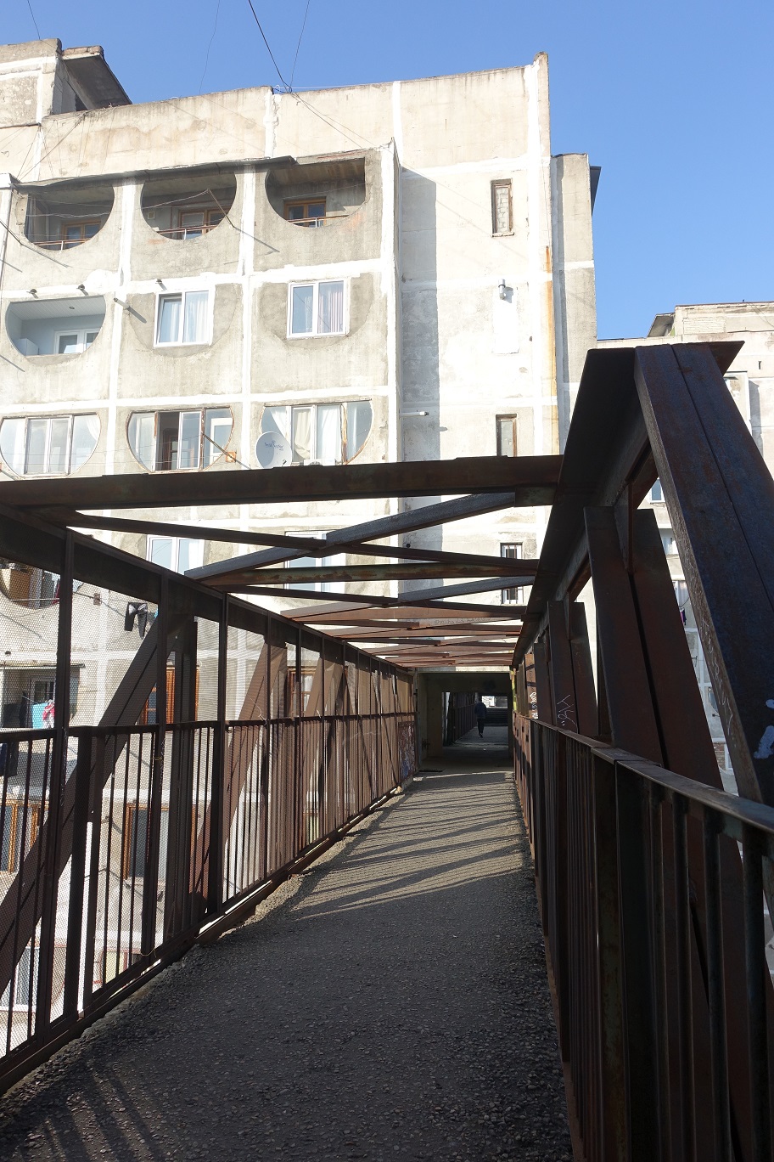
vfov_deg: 73.7
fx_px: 774
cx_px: 387
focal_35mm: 24
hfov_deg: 53.1
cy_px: 581
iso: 125
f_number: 4
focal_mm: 8.8
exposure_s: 1/640
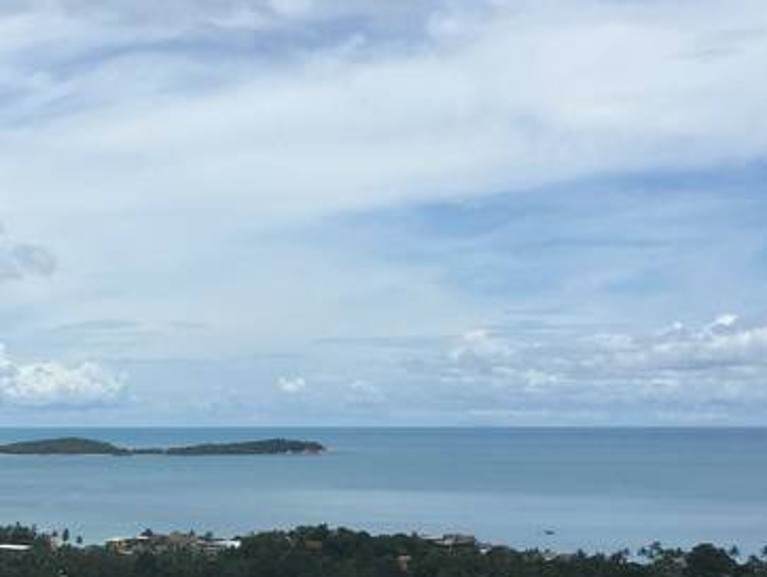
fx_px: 1818
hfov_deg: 23.5
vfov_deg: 17.9
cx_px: 170
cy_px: 437
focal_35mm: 82
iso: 32
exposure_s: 1/3597
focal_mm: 4.15
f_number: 2.2
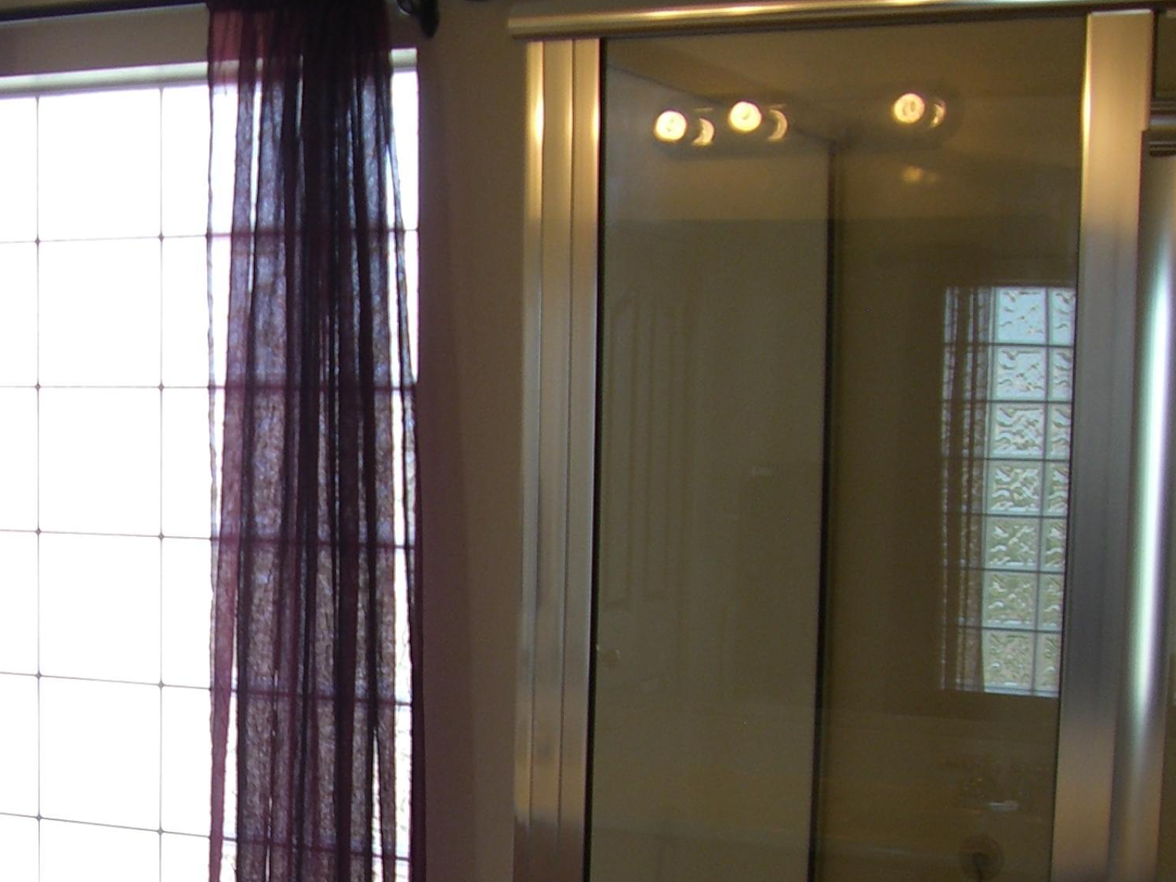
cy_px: 780
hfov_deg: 25.1
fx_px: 2582
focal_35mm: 76
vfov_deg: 19.1
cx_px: 180
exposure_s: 1/100
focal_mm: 6.2
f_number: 2.7
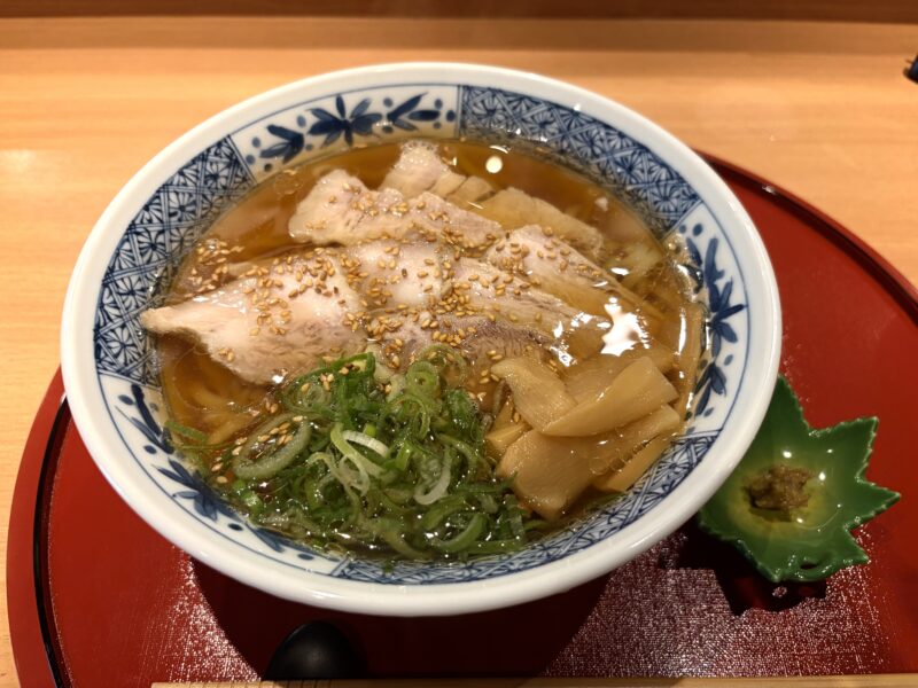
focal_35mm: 26
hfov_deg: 67.3
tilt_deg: -52.1
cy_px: 344
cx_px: 459
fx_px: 690
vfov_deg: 53.1
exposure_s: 1/60
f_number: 1.6
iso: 125
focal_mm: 5.96
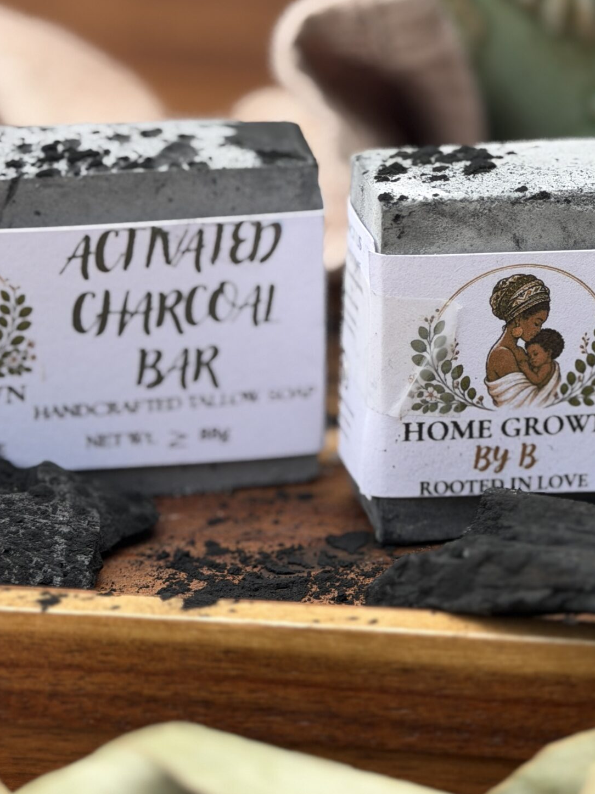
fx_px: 1949
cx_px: 390
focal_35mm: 85
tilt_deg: -12.7
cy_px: 200
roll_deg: -2.2
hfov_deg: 17.3
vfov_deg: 22.8
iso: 64
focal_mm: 6.76
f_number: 1.78
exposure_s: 1/1041
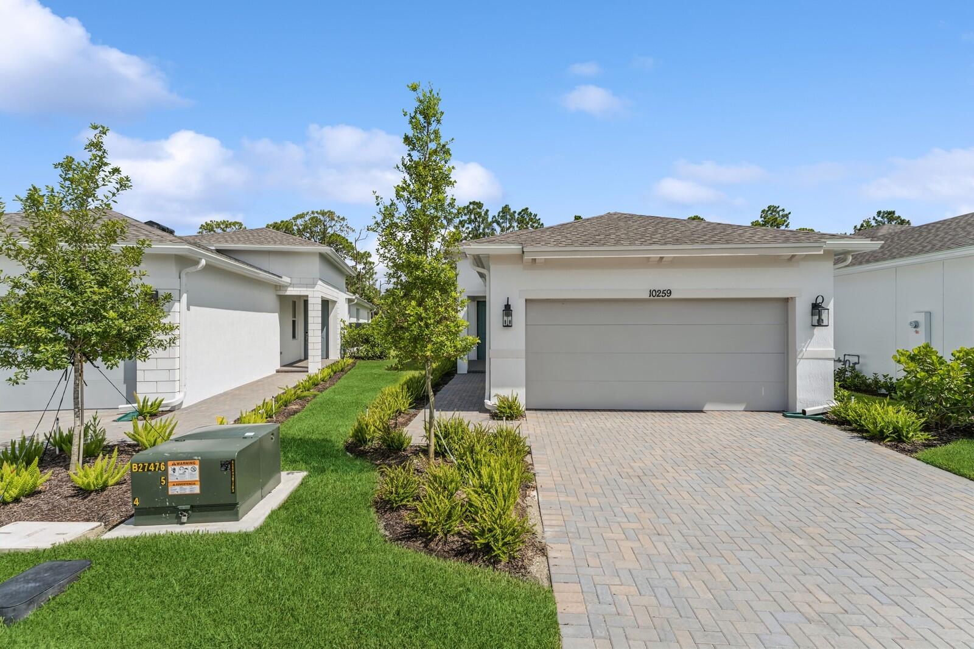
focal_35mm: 16
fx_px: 422
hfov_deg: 98.2
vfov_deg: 75.1
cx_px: 487
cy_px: 324
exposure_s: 1/160
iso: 100
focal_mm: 15.6
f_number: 8
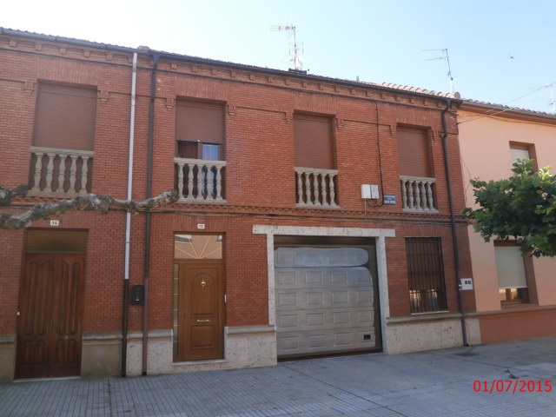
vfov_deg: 53.1
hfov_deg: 67.3
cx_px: 278
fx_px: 418
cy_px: 208
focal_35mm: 26
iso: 100
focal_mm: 4.7
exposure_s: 1/400
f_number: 2.8
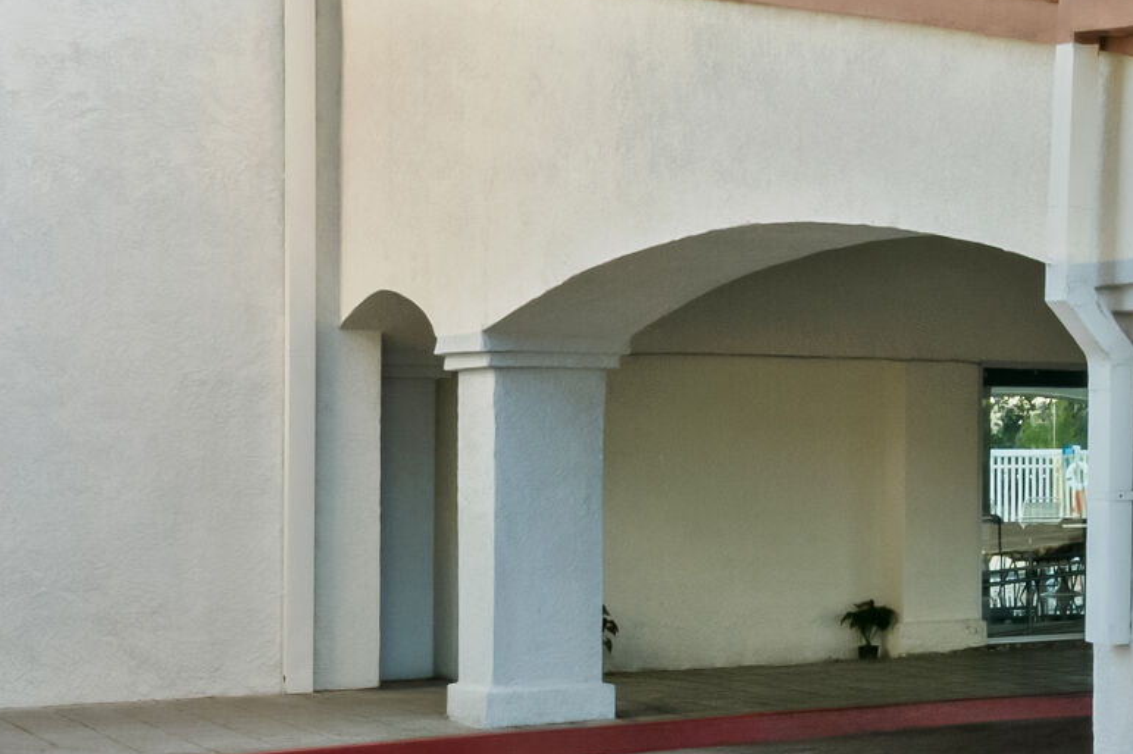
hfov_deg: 21.6
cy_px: -104
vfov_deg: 18.6
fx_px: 2202
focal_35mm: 70
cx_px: 1899
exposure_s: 1/15
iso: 250
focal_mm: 18
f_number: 20
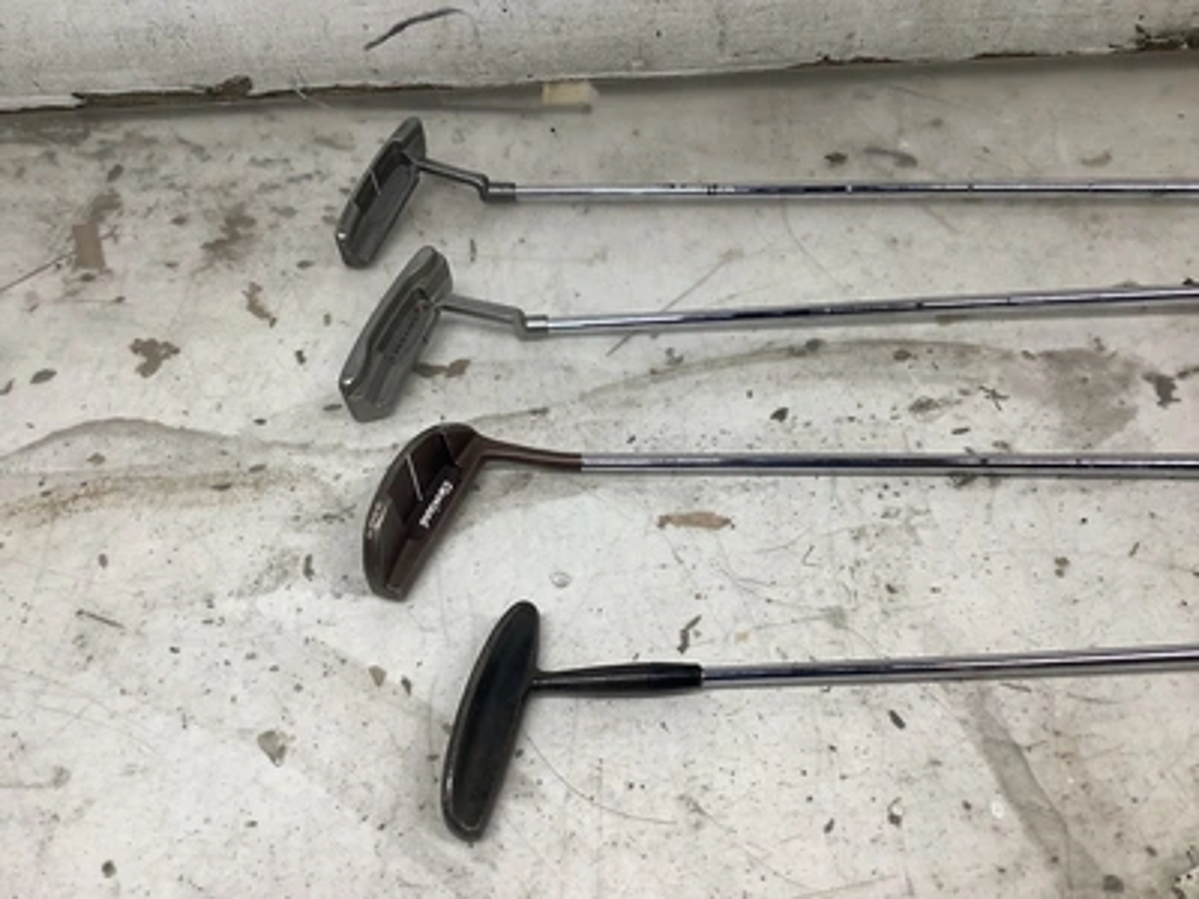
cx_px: 600
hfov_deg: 58.4
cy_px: 450
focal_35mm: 31
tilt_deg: -48.4
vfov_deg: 45.4
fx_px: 1074
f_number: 2.4
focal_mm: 3.3
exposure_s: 1/120
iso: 64
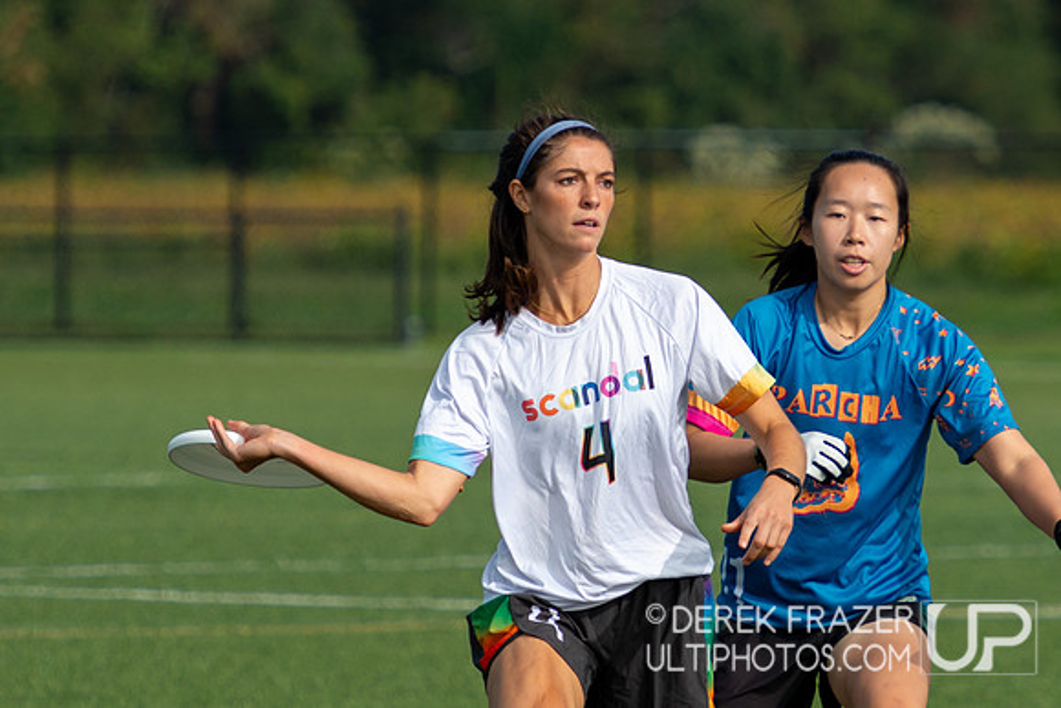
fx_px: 15742
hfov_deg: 3.9
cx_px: 640
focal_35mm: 534
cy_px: 322
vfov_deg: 2.6
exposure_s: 1/2000
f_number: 5.6
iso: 450
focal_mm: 270
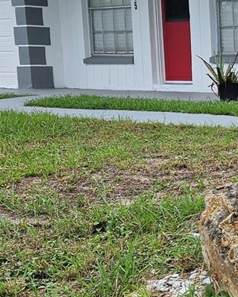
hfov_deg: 14.3
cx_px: 412
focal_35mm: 96
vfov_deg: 19.9
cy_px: 185
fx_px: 846
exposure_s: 1/1212
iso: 25
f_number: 1.8
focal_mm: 5.4
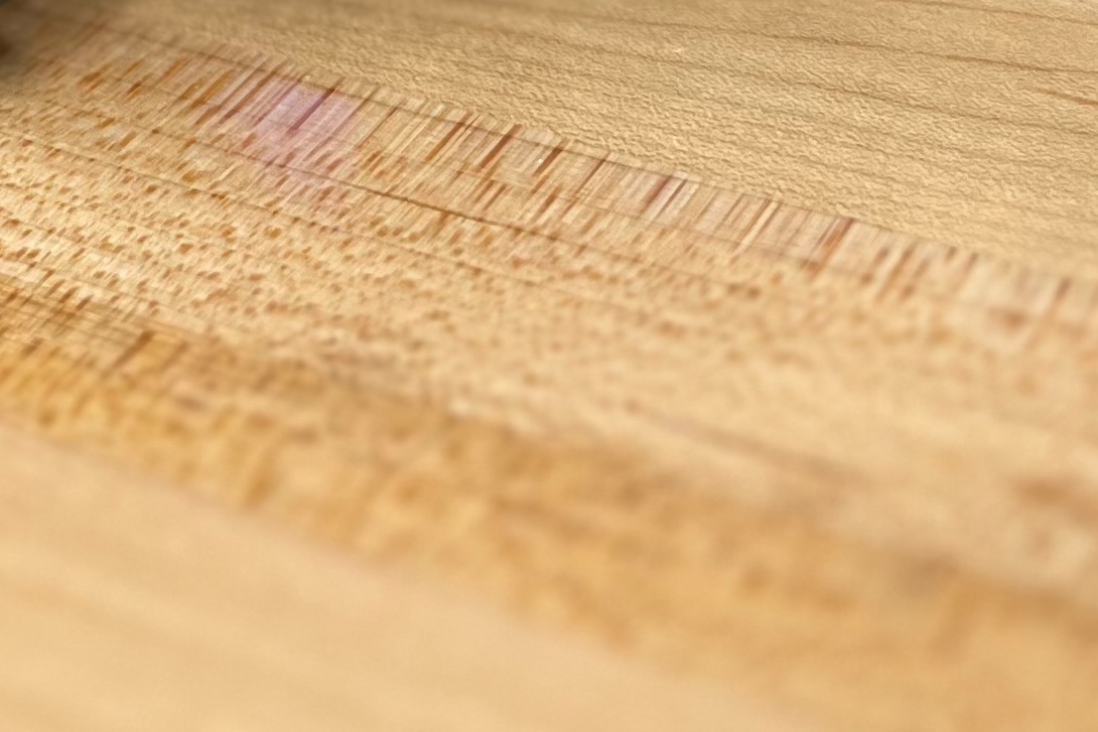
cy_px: -720
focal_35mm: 100
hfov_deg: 20.3
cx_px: 354
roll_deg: +5.9
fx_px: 3050
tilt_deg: -19.3
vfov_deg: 12.2
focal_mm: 5.1
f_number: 1.6
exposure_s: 1/100
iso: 125
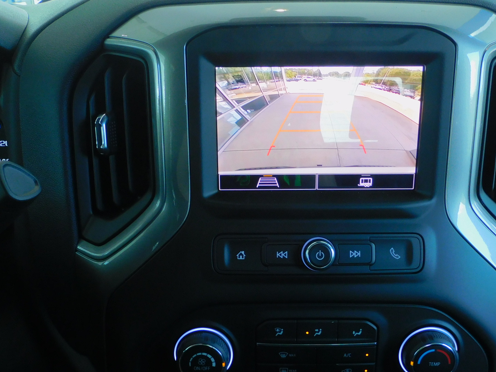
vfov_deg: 37.3
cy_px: 248
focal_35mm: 38
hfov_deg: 49.0
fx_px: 544
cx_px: 258
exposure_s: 1/30
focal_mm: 4.3
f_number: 3.3
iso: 140
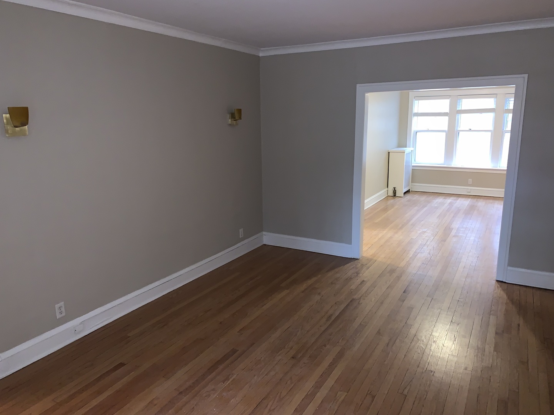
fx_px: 416
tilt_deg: -12.2
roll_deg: +0.0
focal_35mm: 26
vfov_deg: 53.1
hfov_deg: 67.3
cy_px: 208
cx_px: 277
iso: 160
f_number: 1.8
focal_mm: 4.25
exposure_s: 1/11
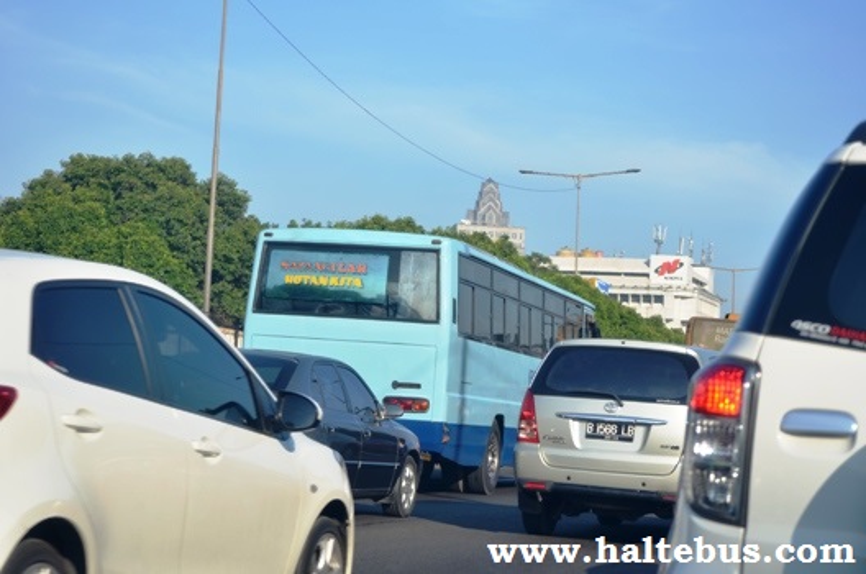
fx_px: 1981
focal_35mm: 82
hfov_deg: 24.7
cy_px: 287
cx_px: 433
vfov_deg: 16.5
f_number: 5.6
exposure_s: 1/125
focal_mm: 55
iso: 100
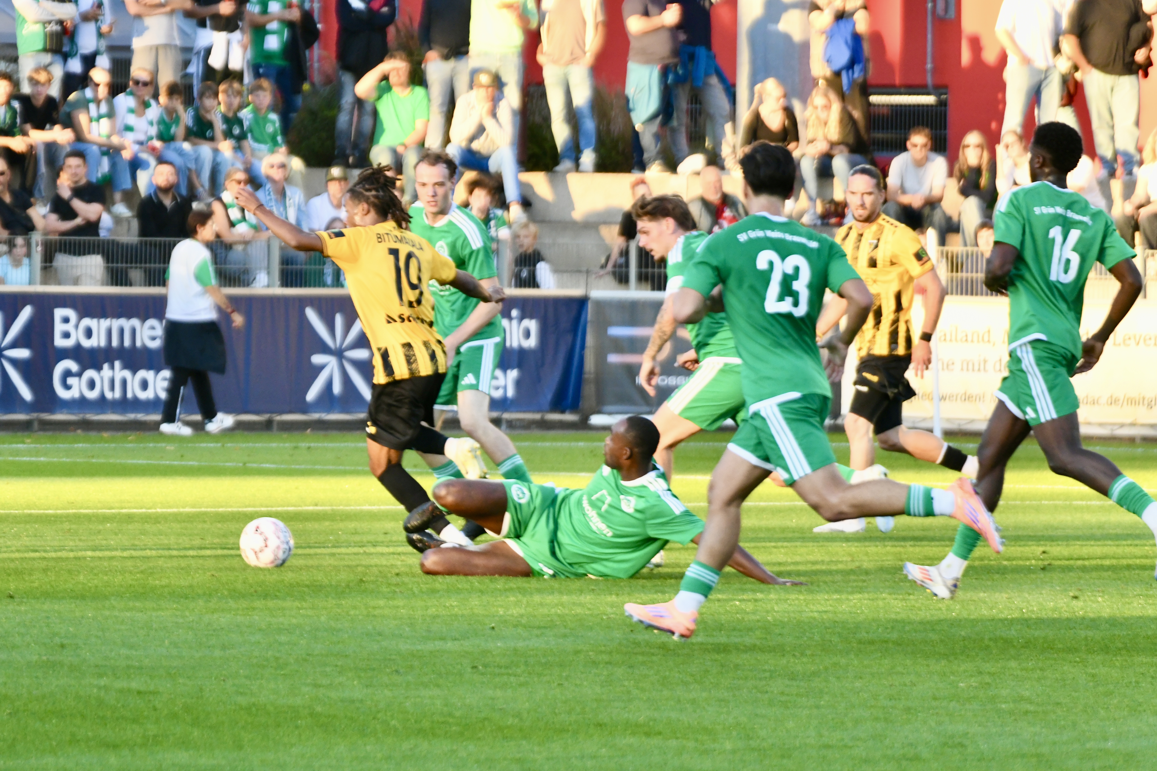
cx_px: 578
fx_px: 10284
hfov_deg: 6.4
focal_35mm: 320
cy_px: 386
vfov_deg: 4.3
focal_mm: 320
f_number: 5.6
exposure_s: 1/1000
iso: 2500
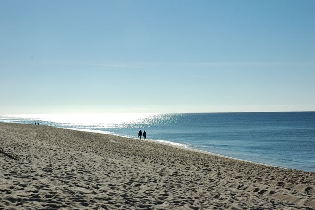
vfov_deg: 20.6
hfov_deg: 30.5
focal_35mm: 66
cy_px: 105
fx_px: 577
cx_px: 158
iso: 200
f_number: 11
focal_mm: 44
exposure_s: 1/640
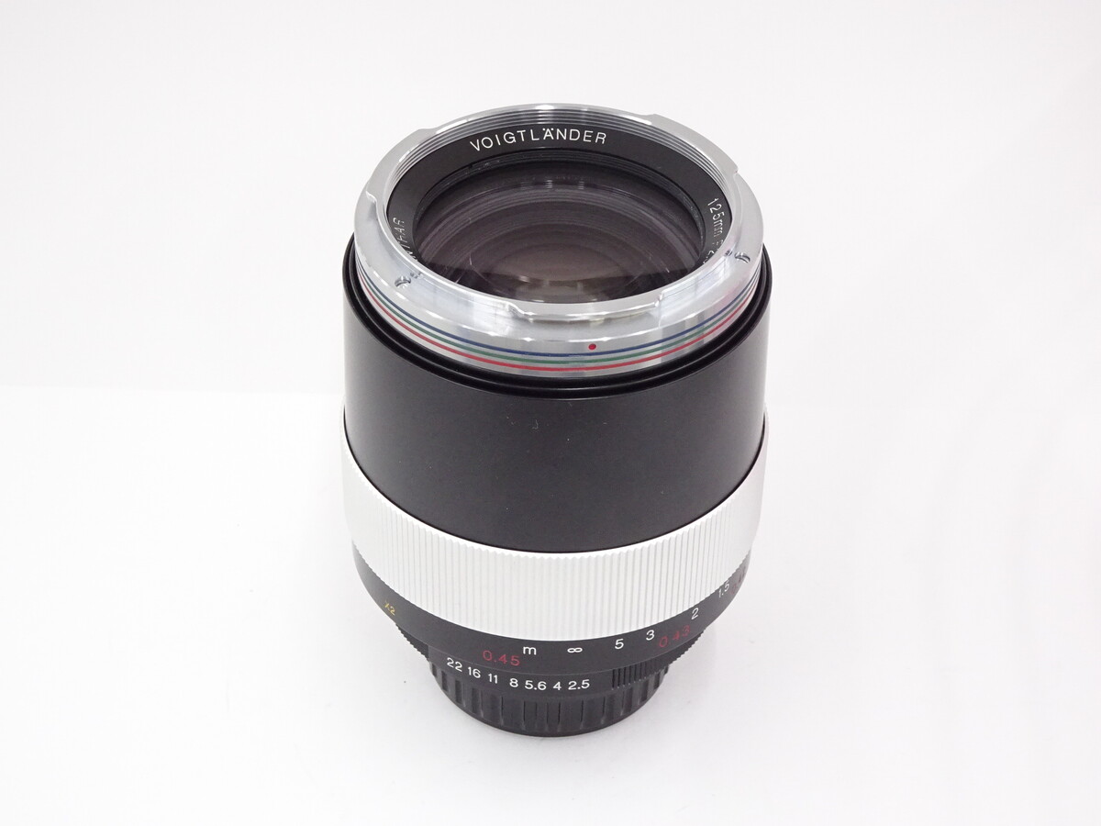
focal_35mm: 64
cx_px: 550
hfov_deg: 30.3
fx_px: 2036
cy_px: 413
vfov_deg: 22.9
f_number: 4.5
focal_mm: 10.95
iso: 640
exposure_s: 1/80
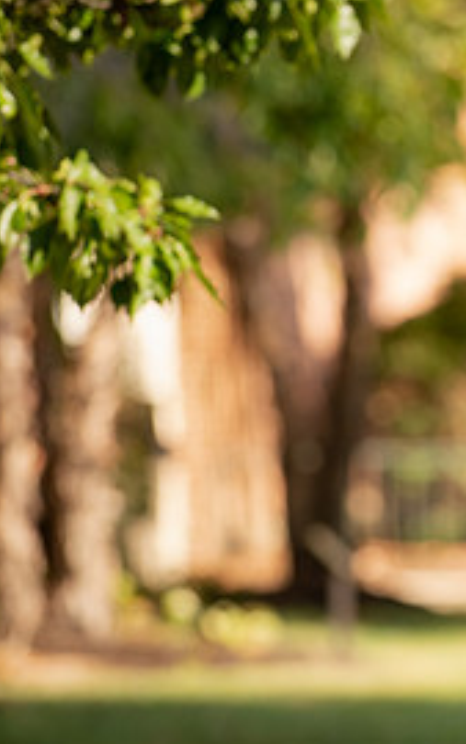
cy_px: 349
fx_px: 13336
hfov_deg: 2.0
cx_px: 761
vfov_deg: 3.2
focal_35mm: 657
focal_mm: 300
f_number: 4.5
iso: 200
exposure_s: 1/400
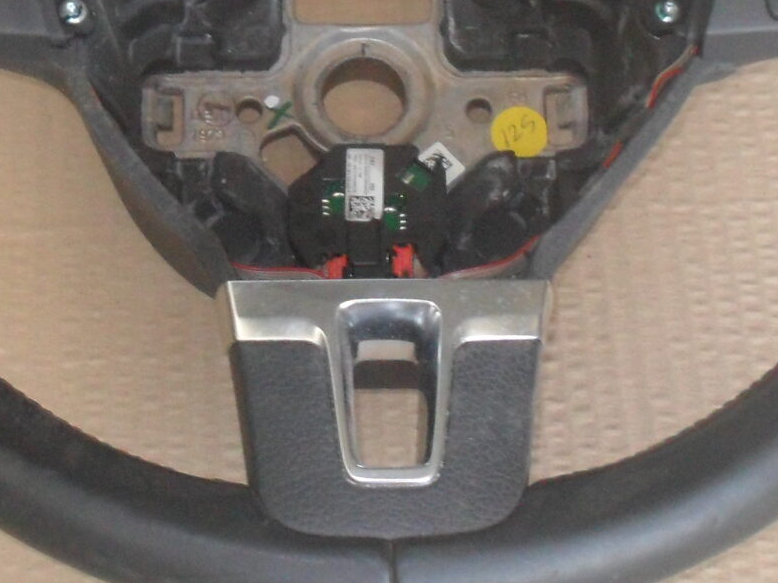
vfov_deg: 12.9
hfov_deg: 17.1
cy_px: 198
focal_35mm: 115
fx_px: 2584
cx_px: 323
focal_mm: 6.3
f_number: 3
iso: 200
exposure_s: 1/45
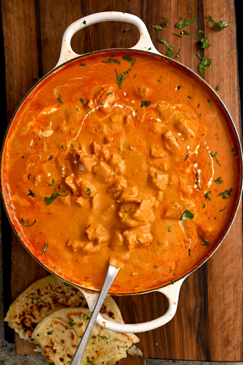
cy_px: 182
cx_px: 122
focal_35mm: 44
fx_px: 446
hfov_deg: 30.5
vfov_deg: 44.5
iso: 200
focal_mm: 44
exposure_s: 1/25
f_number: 13
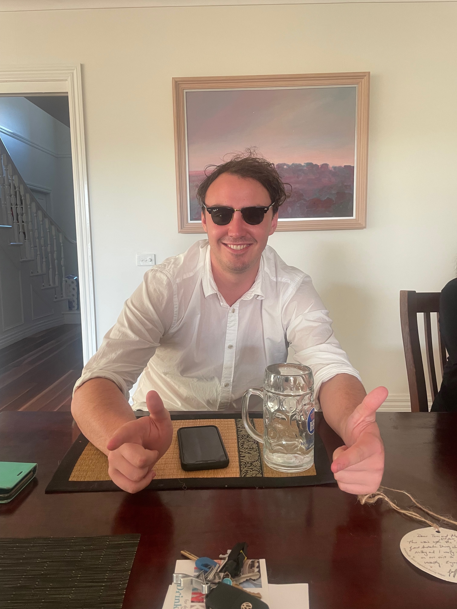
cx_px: 228
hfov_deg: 53.1
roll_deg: +0.2
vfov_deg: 67.3
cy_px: 304
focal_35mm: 26
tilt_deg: -7.0
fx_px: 458
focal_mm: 4.2
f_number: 1.6
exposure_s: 1/65
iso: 125
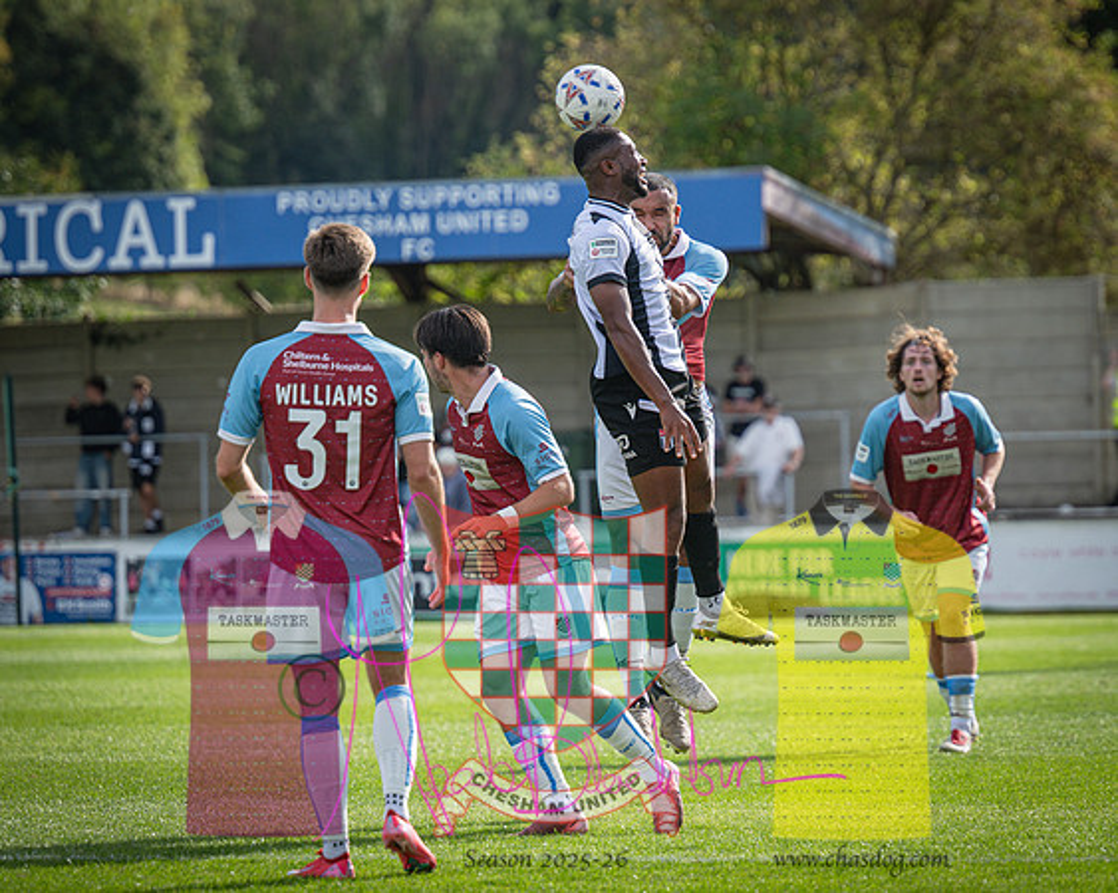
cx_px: 704
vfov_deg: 6.0
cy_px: 461
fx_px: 8515
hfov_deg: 7.5
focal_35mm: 257
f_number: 4
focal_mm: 190
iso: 200
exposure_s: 1/1250
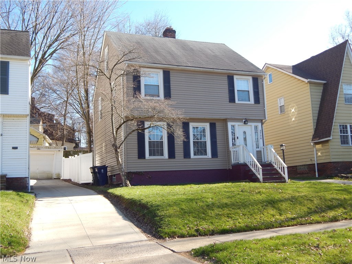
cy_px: 132
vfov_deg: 37.7
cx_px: 176
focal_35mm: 38
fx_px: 386
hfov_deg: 49.0
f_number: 3.4
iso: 125
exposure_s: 1/320
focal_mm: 6.8
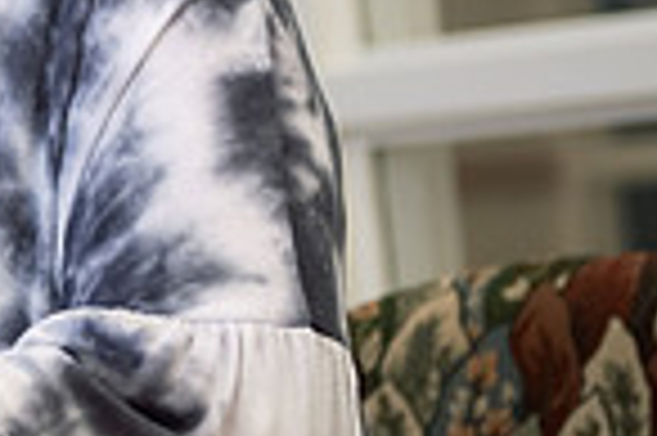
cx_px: -450
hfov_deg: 8.9
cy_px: -124
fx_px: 4065
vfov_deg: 6.1
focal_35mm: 223
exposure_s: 1/200
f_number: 2.8
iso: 1000
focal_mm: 56
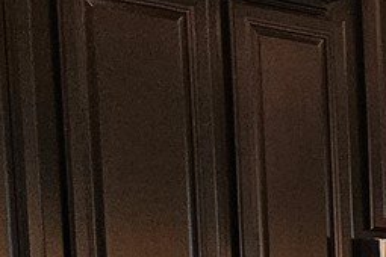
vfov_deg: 8.7
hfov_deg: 11.0
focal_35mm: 150
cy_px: 514
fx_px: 1608
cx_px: 993
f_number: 1.8
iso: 250
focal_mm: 5.4
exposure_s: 1/120
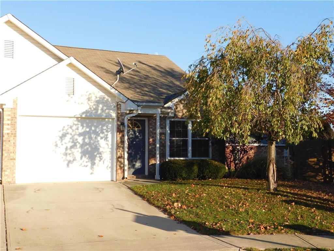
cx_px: 167
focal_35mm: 45
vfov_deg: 32.2
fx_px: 434
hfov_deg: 42.1
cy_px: 126
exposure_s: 1/500
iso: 125
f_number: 3.7
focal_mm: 8
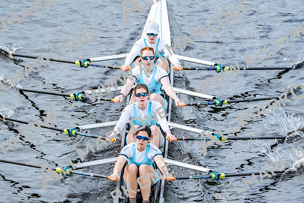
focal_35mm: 419
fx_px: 3536
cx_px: 153
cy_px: 103
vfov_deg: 3.3
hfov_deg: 4.9
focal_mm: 397
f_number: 6.3
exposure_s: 1/1250
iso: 1250
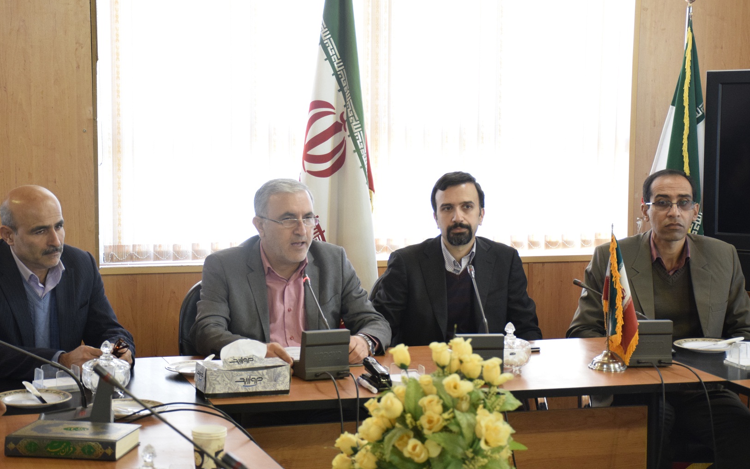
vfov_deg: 18.3
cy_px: 235
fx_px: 1451
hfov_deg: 29.0
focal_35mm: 71
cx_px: 349
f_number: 4.5
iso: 2000
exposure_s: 1/60
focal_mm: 42
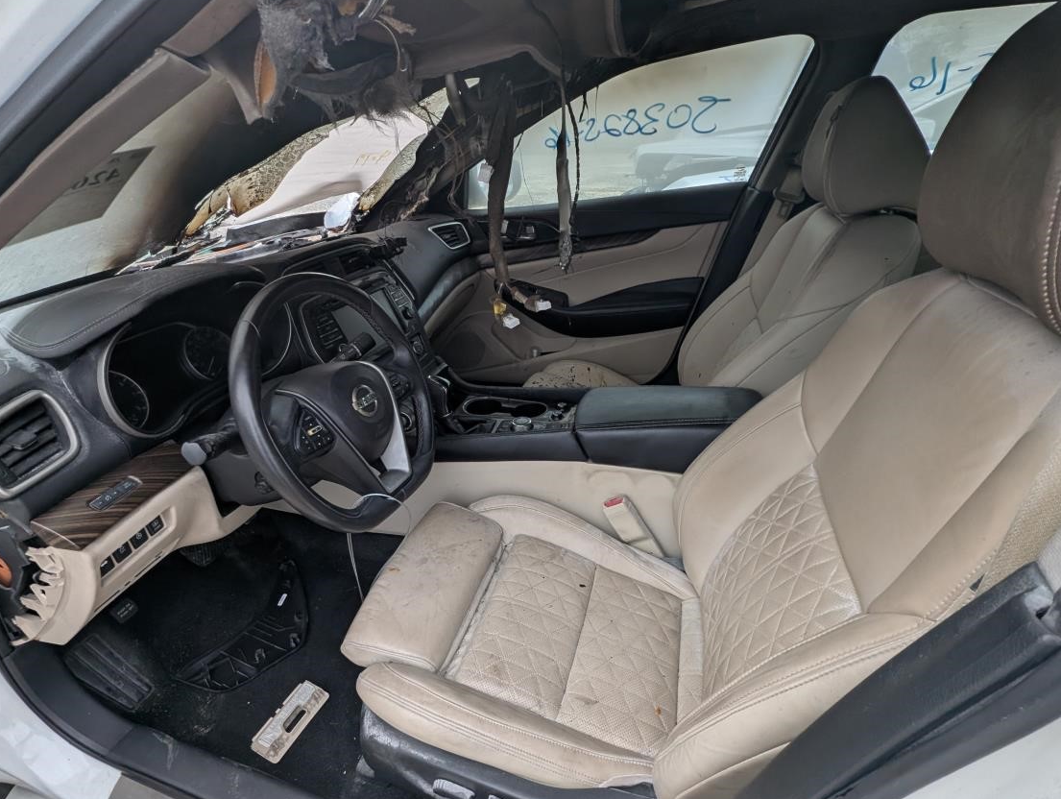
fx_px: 460
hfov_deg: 97.8
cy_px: 456
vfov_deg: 81.4
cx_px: 482
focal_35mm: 15
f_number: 2.2
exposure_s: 1/145
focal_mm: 1.95
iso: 53
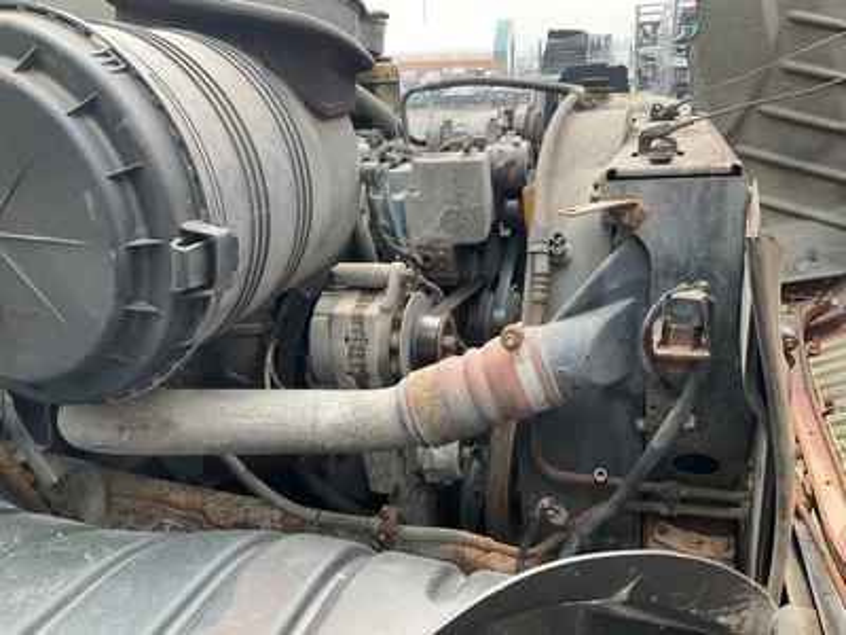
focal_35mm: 29
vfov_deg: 48.2
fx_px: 709
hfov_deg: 61.7
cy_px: 318
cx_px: 423
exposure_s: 1/253
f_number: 1.8
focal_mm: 3
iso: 25
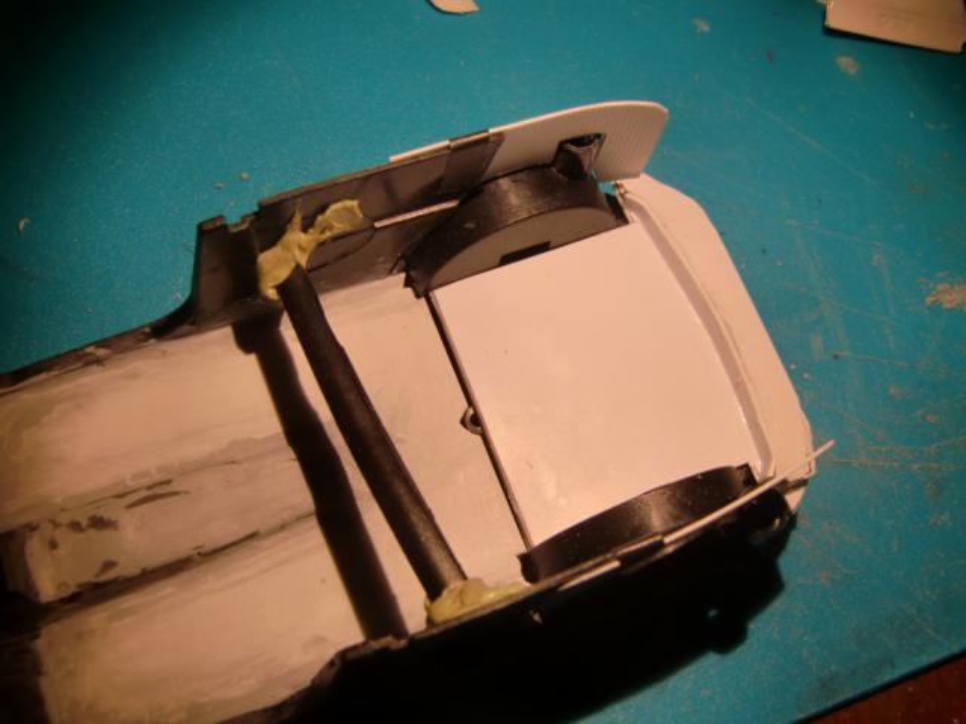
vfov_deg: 41.8
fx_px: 949
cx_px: 483
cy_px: 362
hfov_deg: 54.0
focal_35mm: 34
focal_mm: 6.1
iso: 64
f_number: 3.6
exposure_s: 1/125
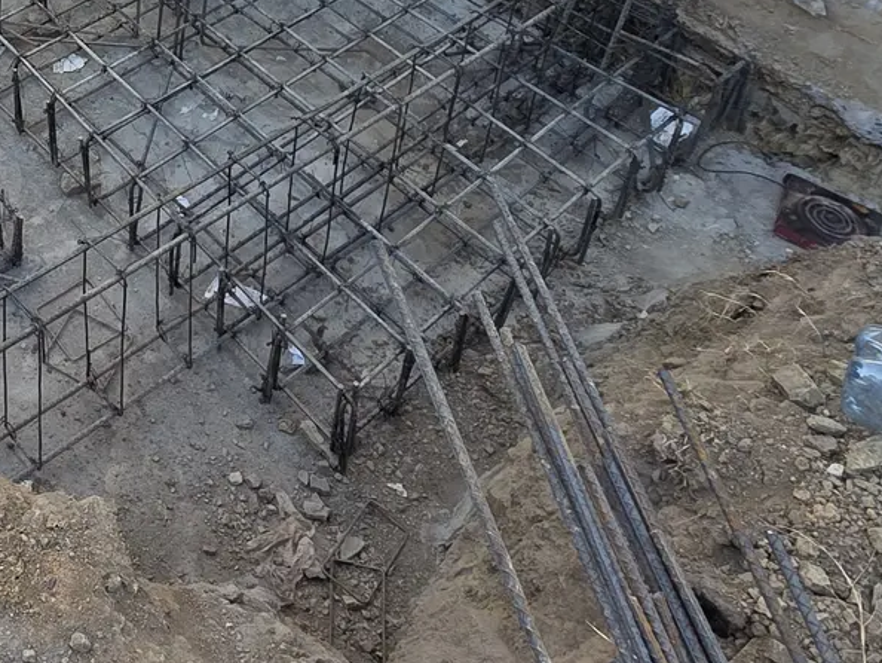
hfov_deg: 39.9
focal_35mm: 42
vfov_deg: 30.5
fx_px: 1071
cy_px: -80
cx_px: 21
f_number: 1.9
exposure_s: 1/359
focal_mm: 2.2
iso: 100
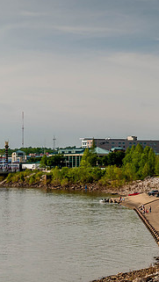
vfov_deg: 15.1
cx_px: 159
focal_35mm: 142
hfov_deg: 8.5
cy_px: 151
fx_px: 1062
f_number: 10
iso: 100
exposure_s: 1/60
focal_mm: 50
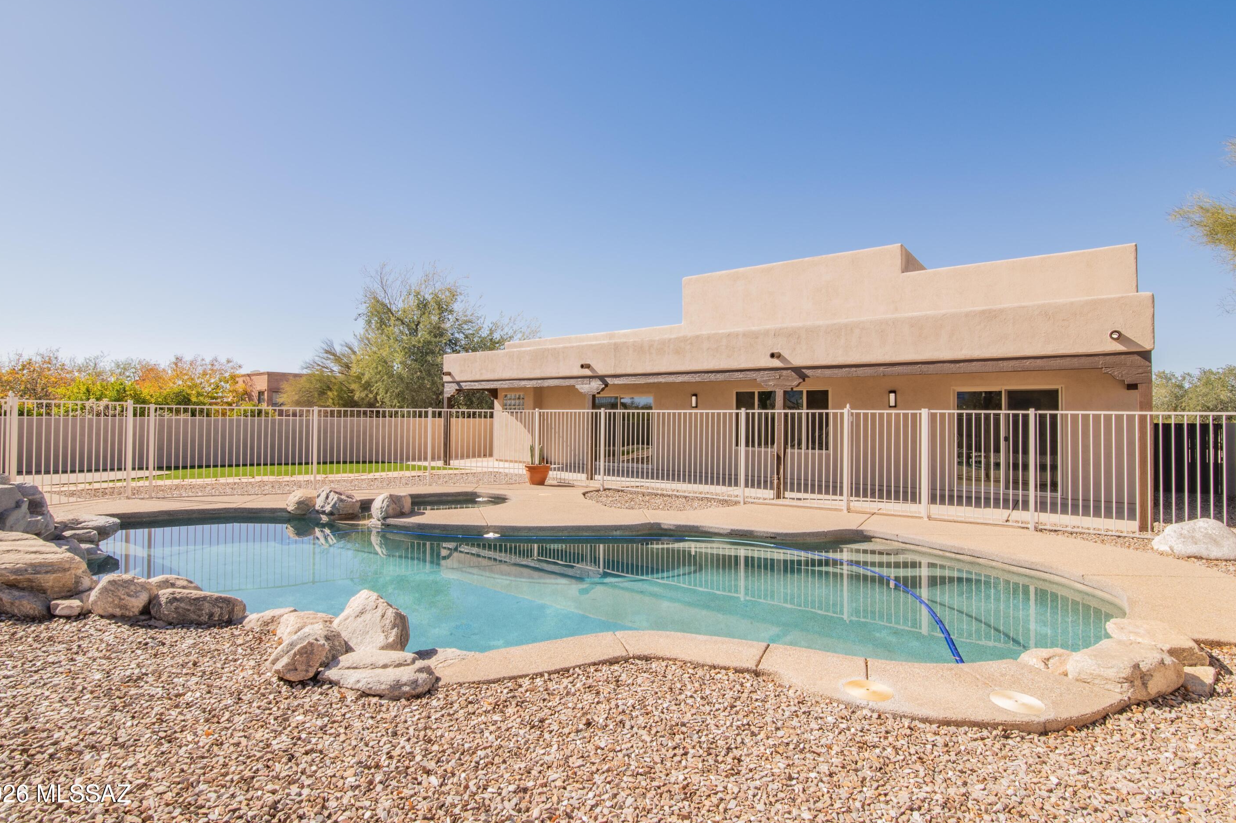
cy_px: 396
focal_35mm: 17
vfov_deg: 70.3
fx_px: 583
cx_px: 612
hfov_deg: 93.3
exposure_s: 1/50
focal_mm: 16
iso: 200
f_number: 22
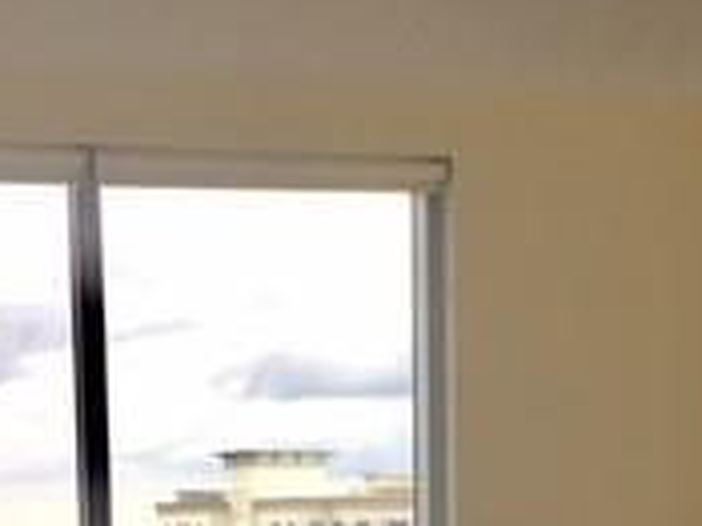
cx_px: 429
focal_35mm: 106
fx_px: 2148
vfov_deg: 12.9
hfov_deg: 18.5
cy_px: 887
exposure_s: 1/128
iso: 25
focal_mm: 4.15
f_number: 2.2
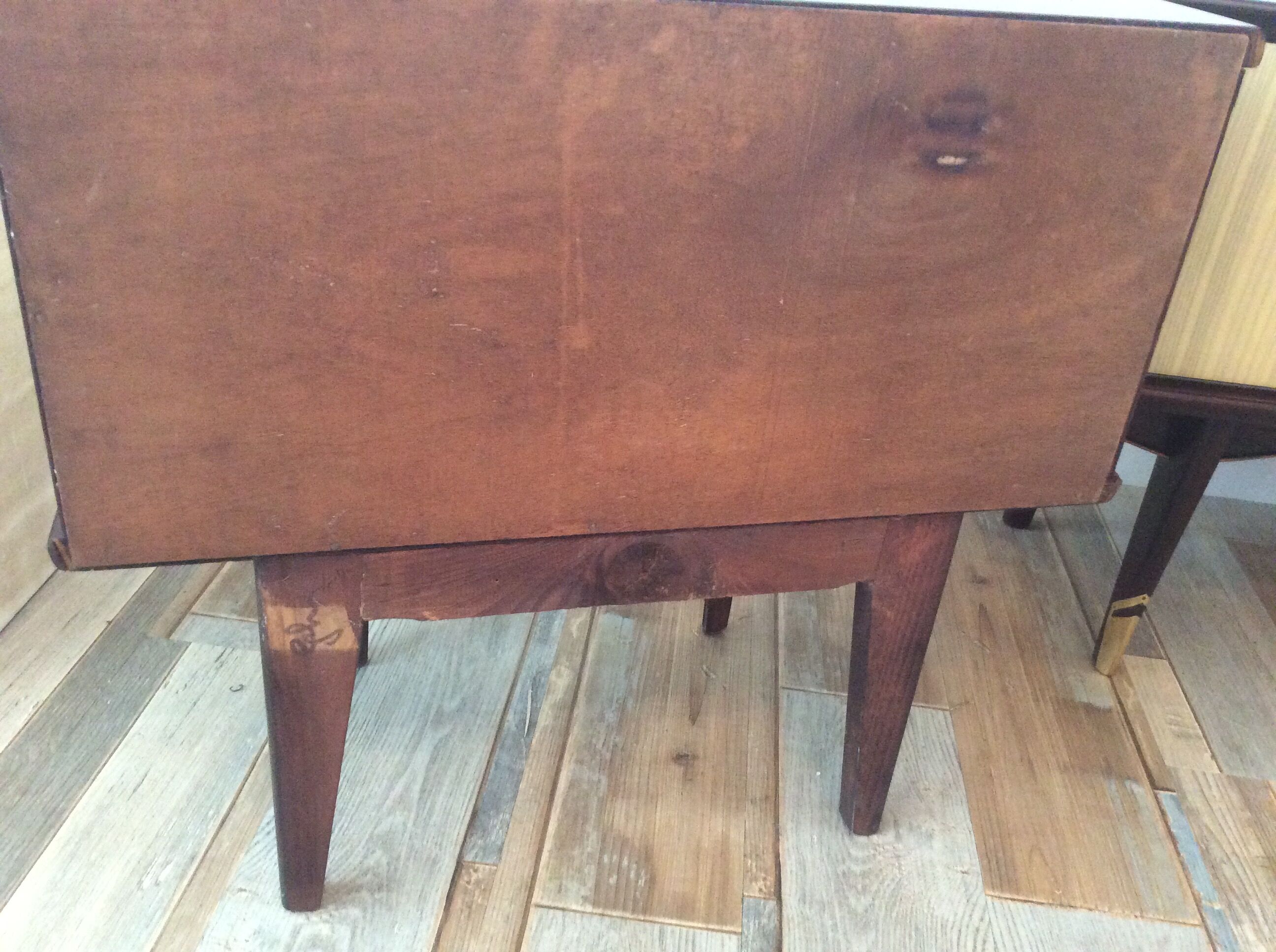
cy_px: 476
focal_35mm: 32
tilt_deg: -31.2
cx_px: 638
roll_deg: -5.2
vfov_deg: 44.1
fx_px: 1178
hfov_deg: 56.9
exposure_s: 1/25
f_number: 2.4
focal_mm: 3.3
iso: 250
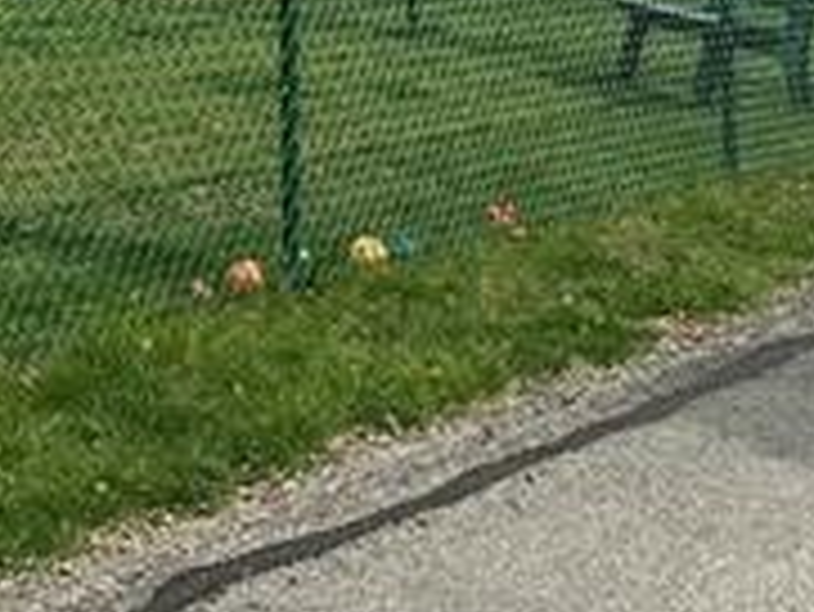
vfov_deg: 13.2
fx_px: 2494
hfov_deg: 16.0
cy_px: -302
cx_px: -598
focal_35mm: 106
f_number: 1.78
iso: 80
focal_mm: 6.86
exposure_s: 1/5848
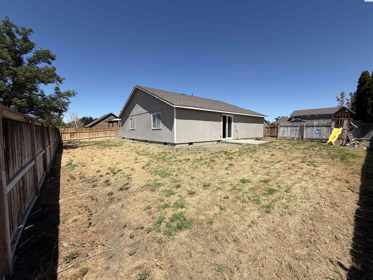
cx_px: 186
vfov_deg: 85.7
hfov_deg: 102.1
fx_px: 151
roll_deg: -0.1
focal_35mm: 14
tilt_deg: -4.4
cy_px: 140
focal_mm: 2.22
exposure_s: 1/888
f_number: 2.2
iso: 20
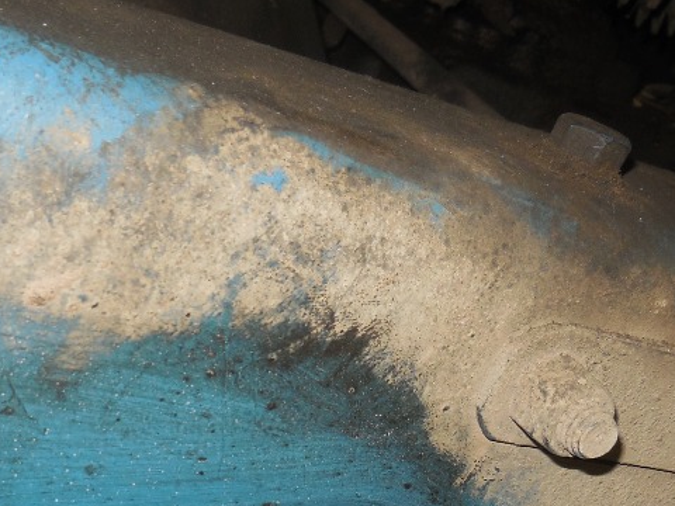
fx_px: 1248
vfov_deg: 22.2
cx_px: 214
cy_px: 492
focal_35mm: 64
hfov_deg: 30.0
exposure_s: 1/25
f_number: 3.2
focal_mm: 5.3
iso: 125
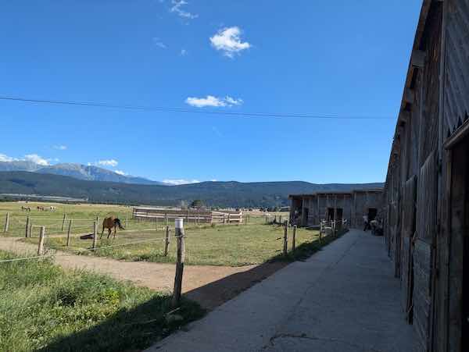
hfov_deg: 69.3
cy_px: 176
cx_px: 234
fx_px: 339
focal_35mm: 25
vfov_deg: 54.9
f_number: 1.89
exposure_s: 1/1481
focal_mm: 5.43
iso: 45
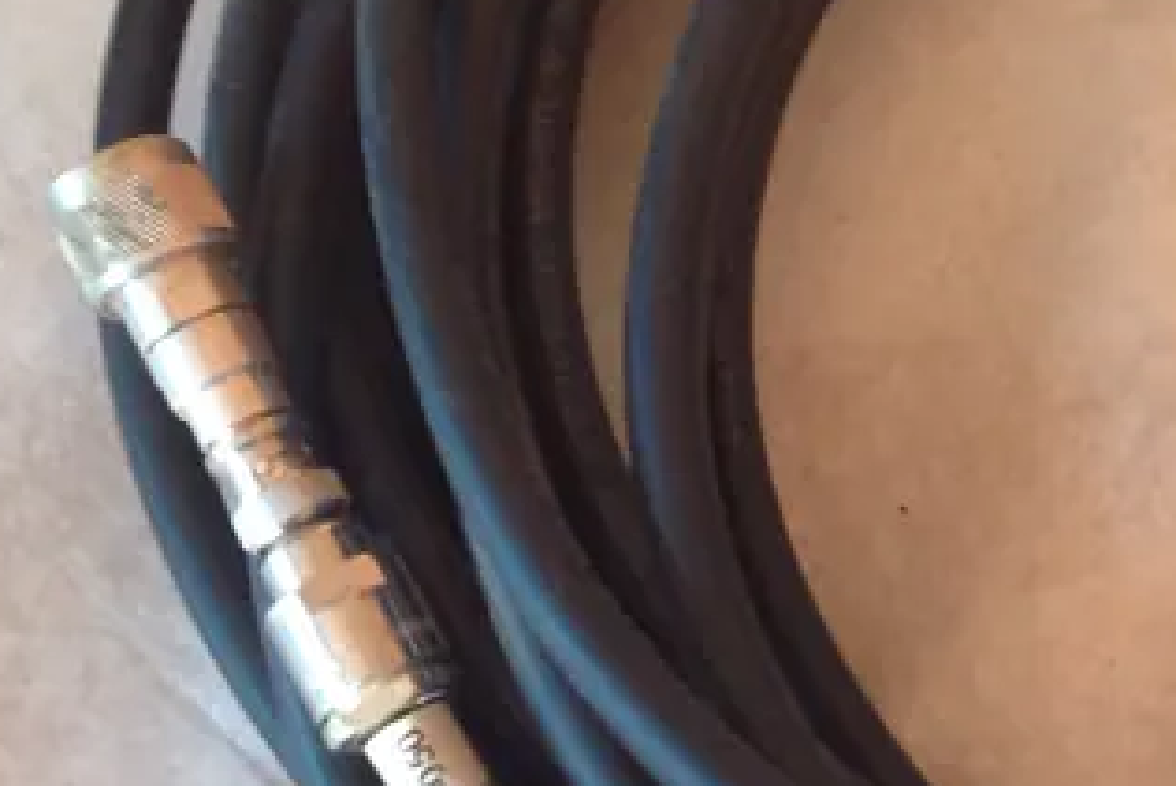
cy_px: 291
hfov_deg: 17.0
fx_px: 3758
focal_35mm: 115
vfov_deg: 11.9
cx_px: 1388
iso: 160
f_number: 2.4
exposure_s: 1/15
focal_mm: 4.28
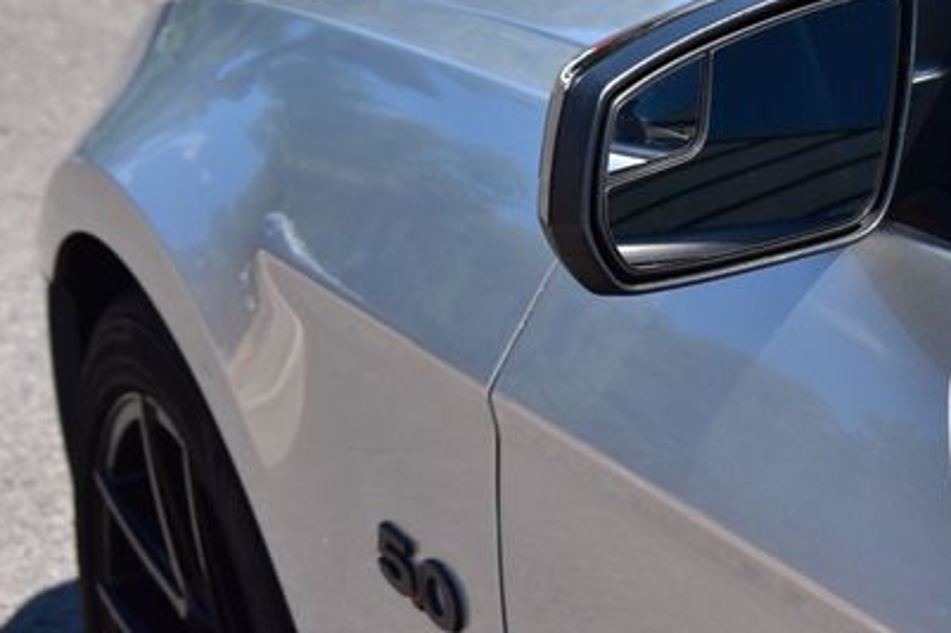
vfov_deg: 10.4
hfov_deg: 15.5
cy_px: 133
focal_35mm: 132
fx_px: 3480
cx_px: 745
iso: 400
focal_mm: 55
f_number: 11
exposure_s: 1/400
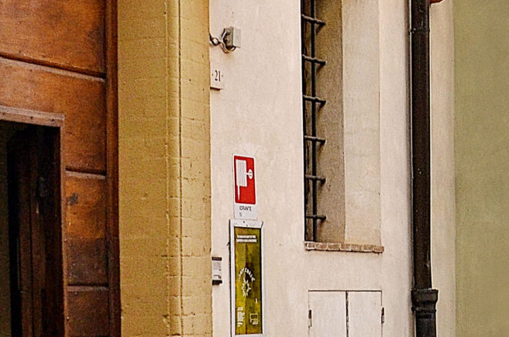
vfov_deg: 9.0
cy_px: 139
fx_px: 2144
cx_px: 550
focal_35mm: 152
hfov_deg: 13.3
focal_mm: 26
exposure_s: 1/200
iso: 400
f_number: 9
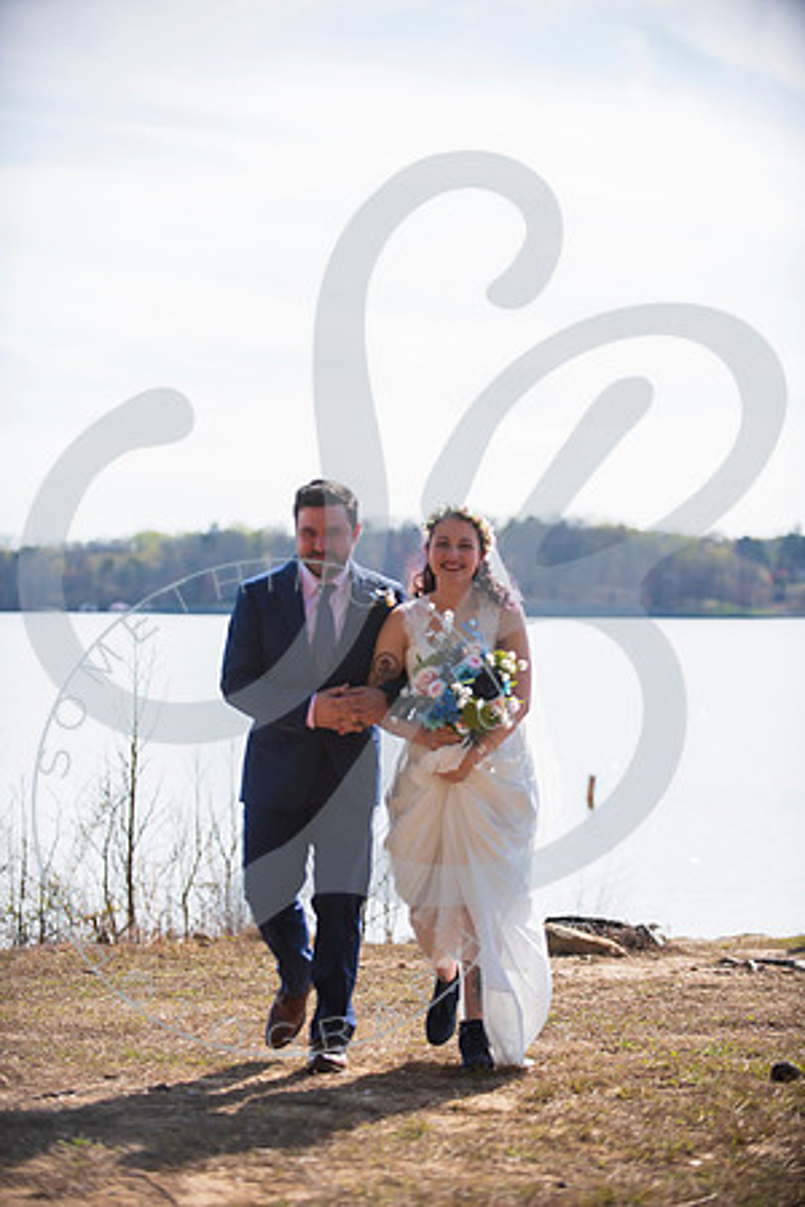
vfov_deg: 21.5
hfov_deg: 14.4
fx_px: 3186
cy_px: 604
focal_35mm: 95
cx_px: 402
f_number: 2.8
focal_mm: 95
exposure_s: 1/800
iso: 100
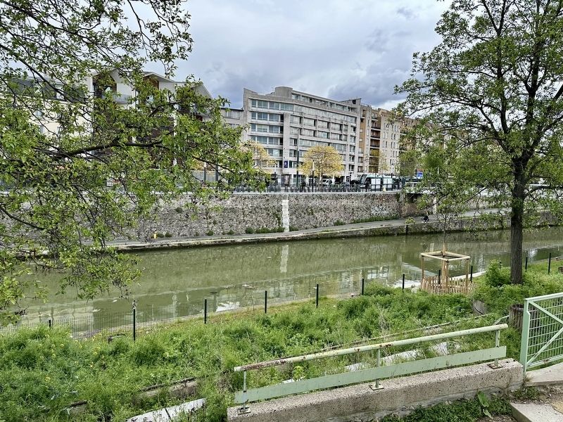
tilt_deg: -4.5
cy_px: 211
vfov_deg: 56.8
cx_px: 282
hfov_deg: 71.6
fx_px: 390
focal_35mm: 24
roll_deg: -1.7
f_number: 1.78
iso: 80
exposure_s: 1/2070
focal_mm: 6.86
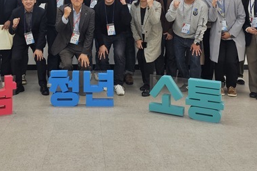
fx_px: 314
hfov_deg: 44.0
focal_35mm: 44
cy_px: 8
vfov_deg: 29.0
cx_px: 91
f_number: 1.7
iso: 125
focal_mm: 6.3
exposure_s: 1/120
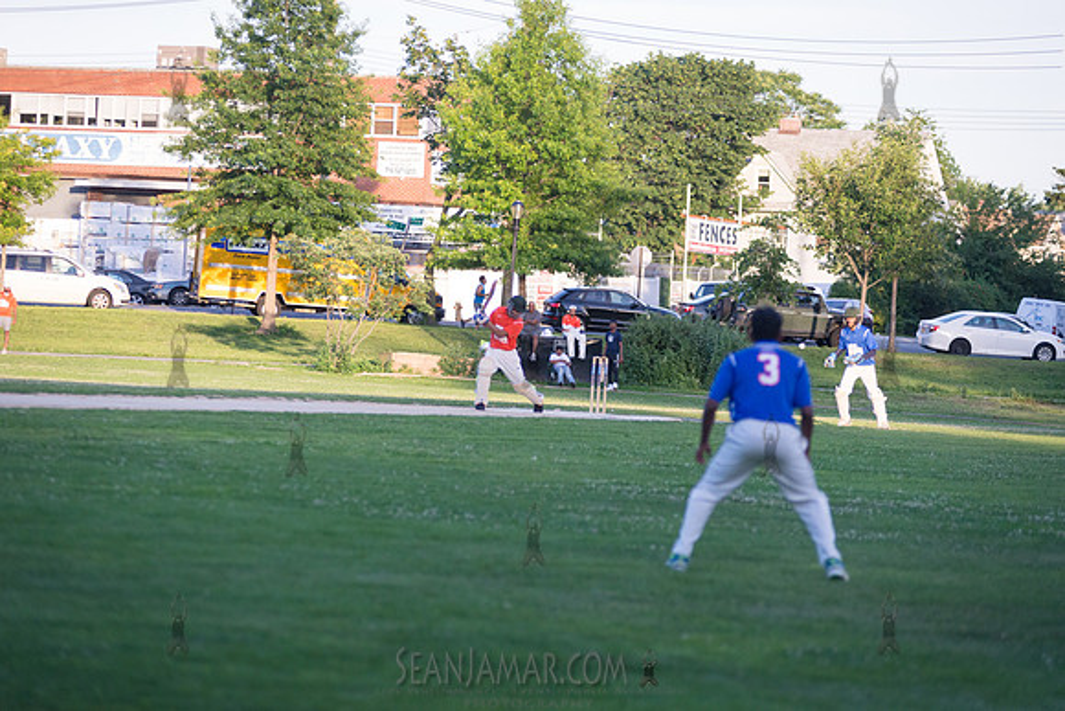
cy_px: 356
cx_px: 532
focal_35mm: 145
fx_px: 4290
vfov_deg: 9.5
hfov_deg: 14.2
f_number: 2.8
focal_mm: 145
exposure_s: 1/4000
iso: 1600
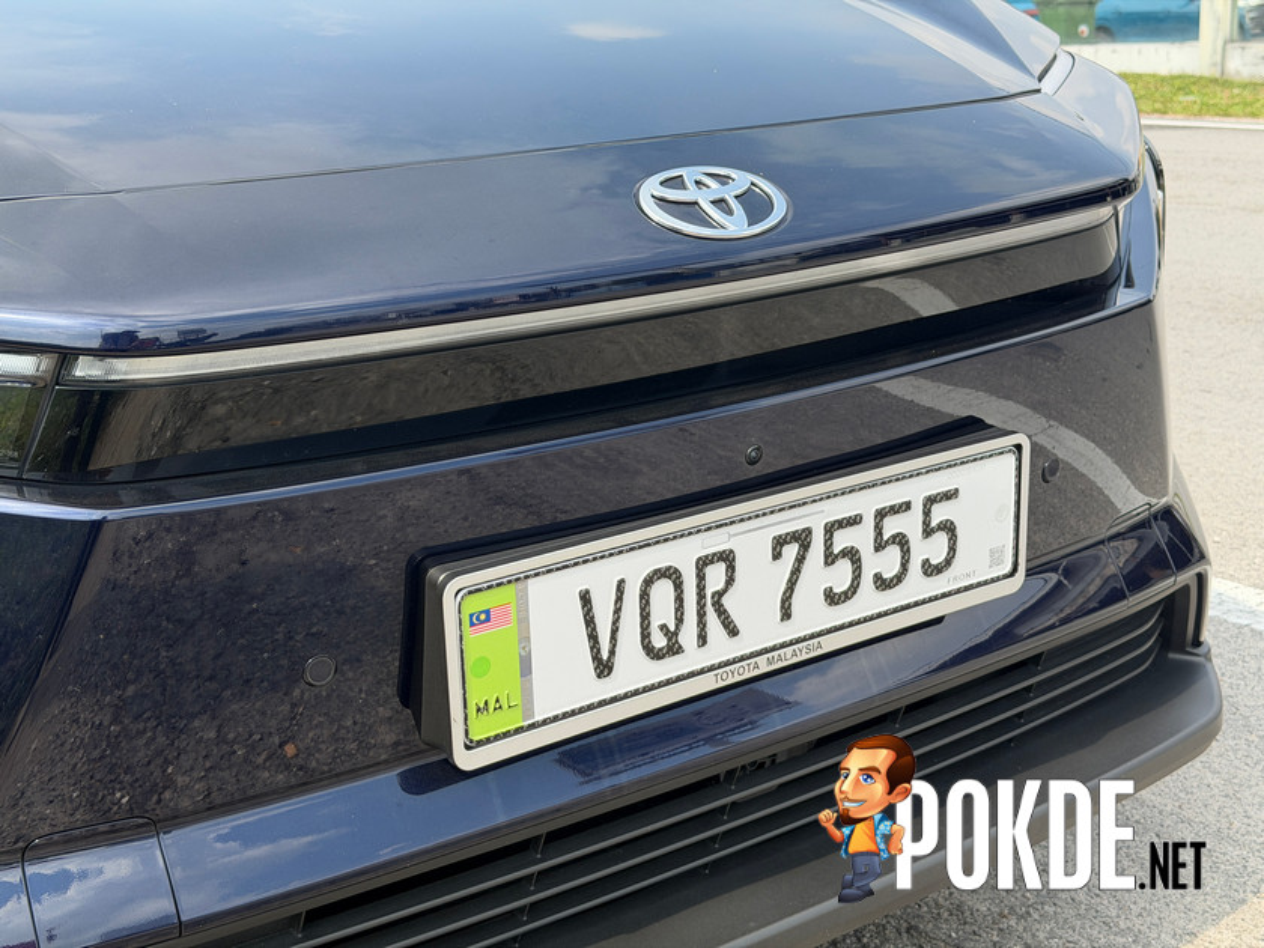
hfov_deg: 39.7
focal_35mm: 48
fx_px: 1753
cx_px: 632
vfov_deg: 30.3
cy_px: 474
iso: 64
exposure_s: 1/1377
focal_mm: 6.76
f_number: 1.78
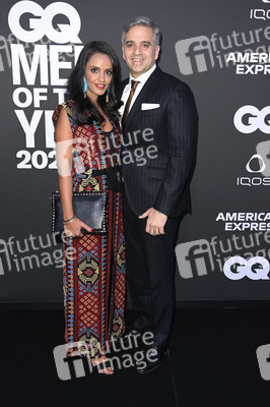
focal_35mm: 36
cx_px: 135
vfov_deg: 53.2
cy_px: 204
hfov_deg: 36.8
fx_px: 406
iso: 1000
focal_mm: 36
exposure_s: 1/250
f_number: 5.6
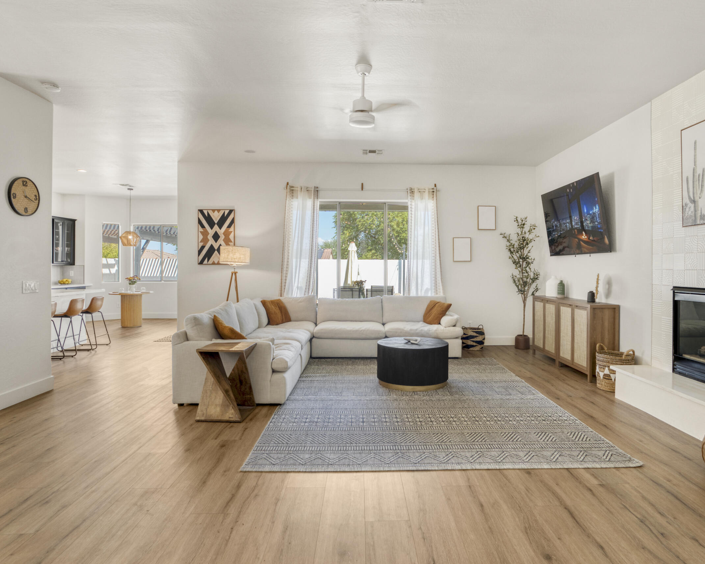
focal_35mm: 22
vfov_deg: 63.9
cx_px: 378
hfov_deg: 75.8
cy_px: 265
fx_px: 452
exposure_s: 1/40
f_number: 8
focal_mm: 16.5
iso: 400
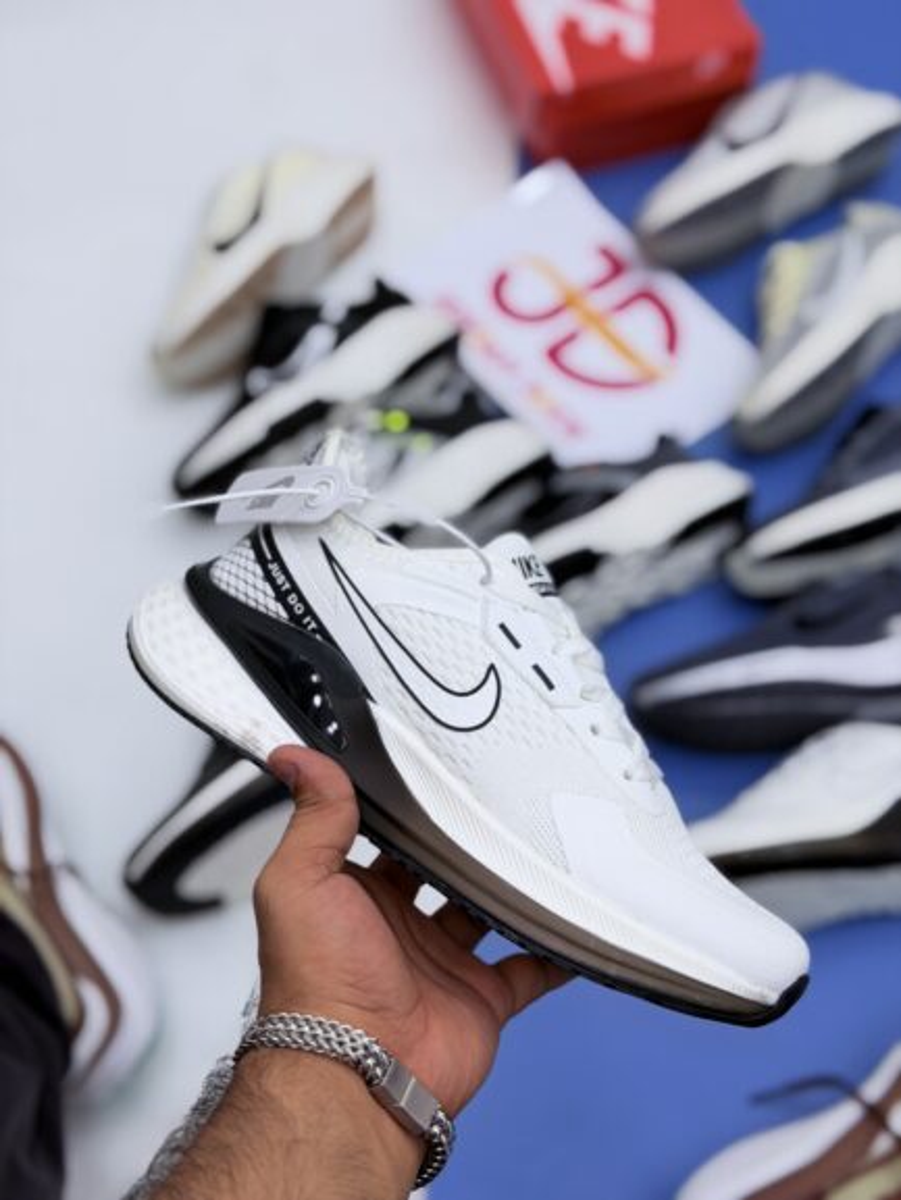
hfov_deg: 30.3
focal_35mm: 48
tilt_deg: -57.2
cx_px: 450
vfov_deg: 39.6
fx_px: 1665
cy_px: 600
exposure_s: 1/475
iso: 64
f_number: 1.78
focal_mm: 6.76
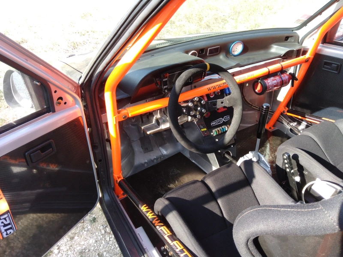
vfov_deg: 53.1
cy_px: 128
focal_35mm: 26
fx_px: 258
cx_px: 172
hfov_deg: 67.3
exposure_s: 1/120
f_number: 2.2
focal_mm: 3.46
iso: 109
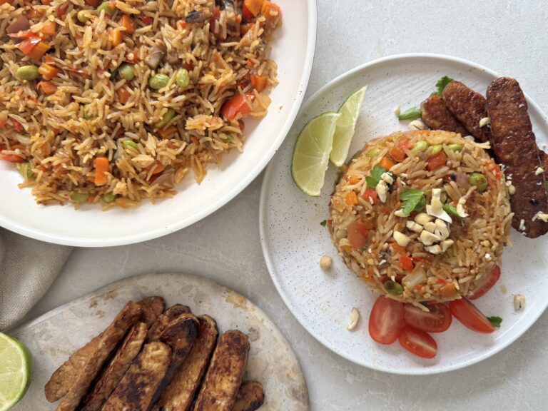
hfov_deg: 71.6
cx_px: 274
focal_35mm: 24
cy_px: 206
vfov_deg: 56.8
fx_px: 380
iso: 100
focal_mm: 6.76
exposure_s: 1/121
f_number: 1.78
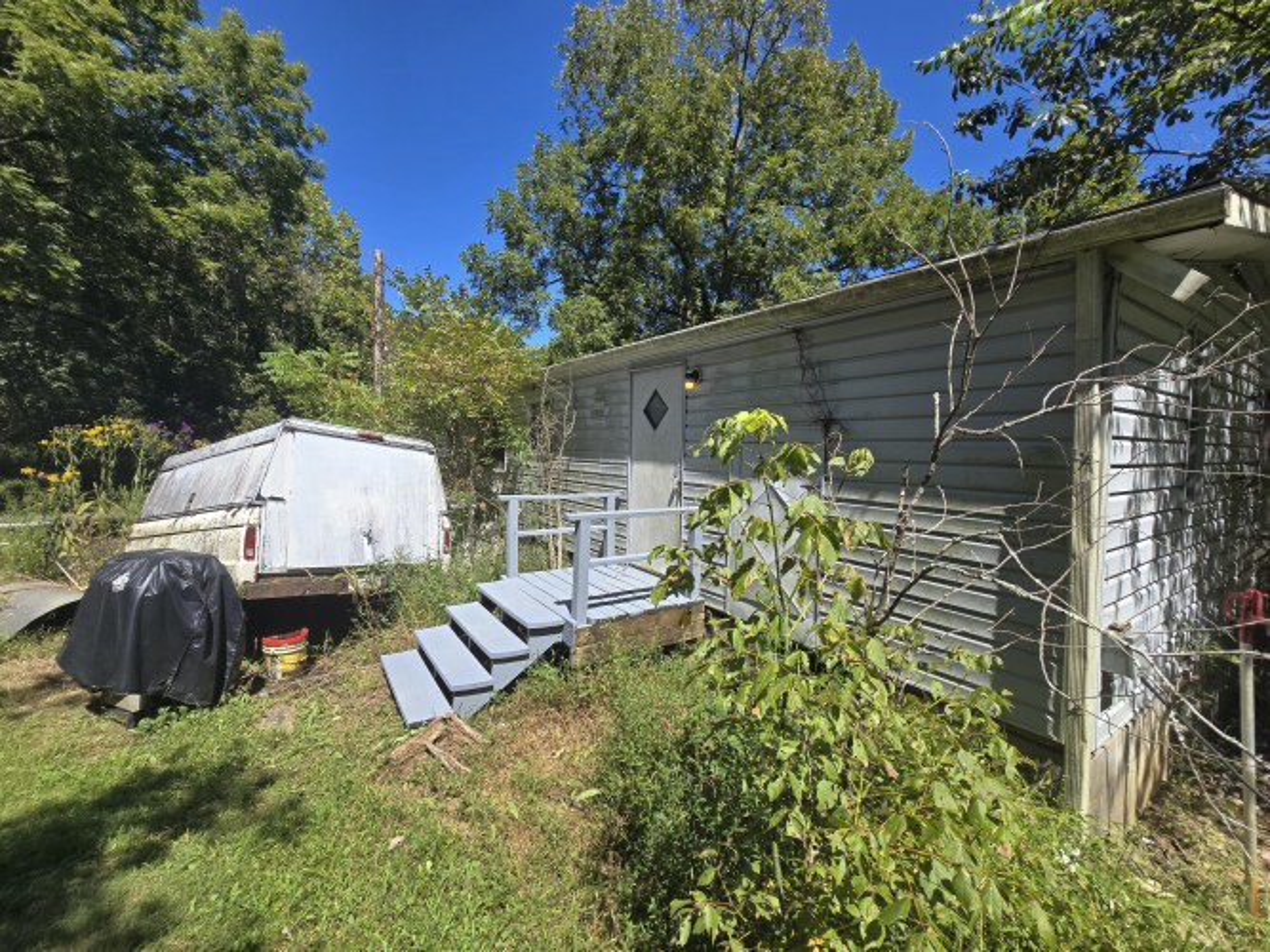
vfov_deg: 89.9
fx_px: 477
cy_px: 476
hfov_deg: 106.2
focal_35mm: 13
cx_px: 635
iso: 50
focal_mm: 2.2
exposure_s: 1/1437
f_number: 2.2
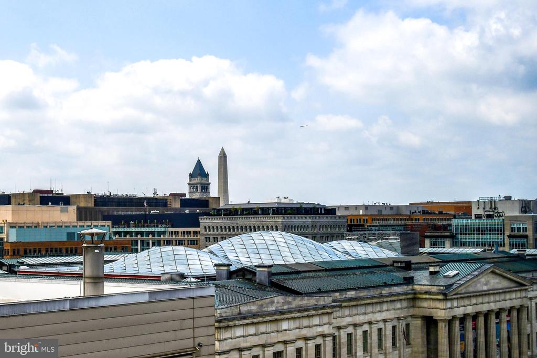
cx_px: 268
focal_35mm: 36
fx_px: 537
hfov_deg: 53.1
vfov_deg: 36.9
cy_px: 179
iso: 110
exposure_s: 1/250
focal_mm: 24
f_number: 8
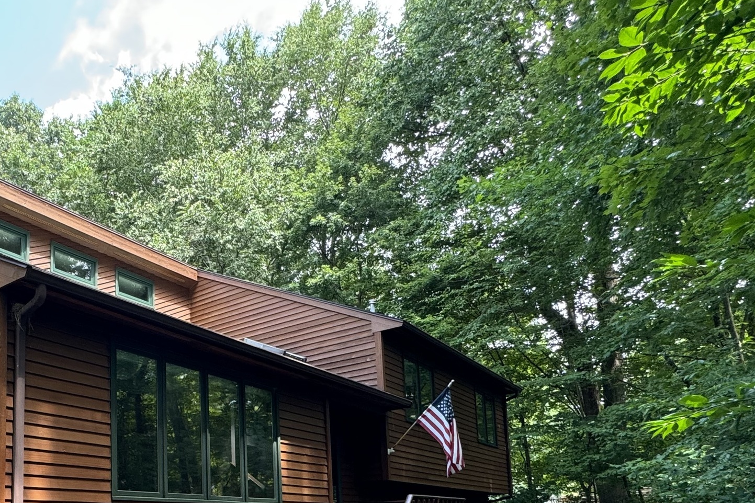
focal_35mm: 31
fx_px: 650
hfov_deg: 56.6
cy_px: 465
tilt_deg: +5.2
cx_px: 167
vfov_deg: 38.9
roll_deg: +2.2
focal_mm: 2.22
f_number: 2.2
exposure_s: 1/99
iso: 100
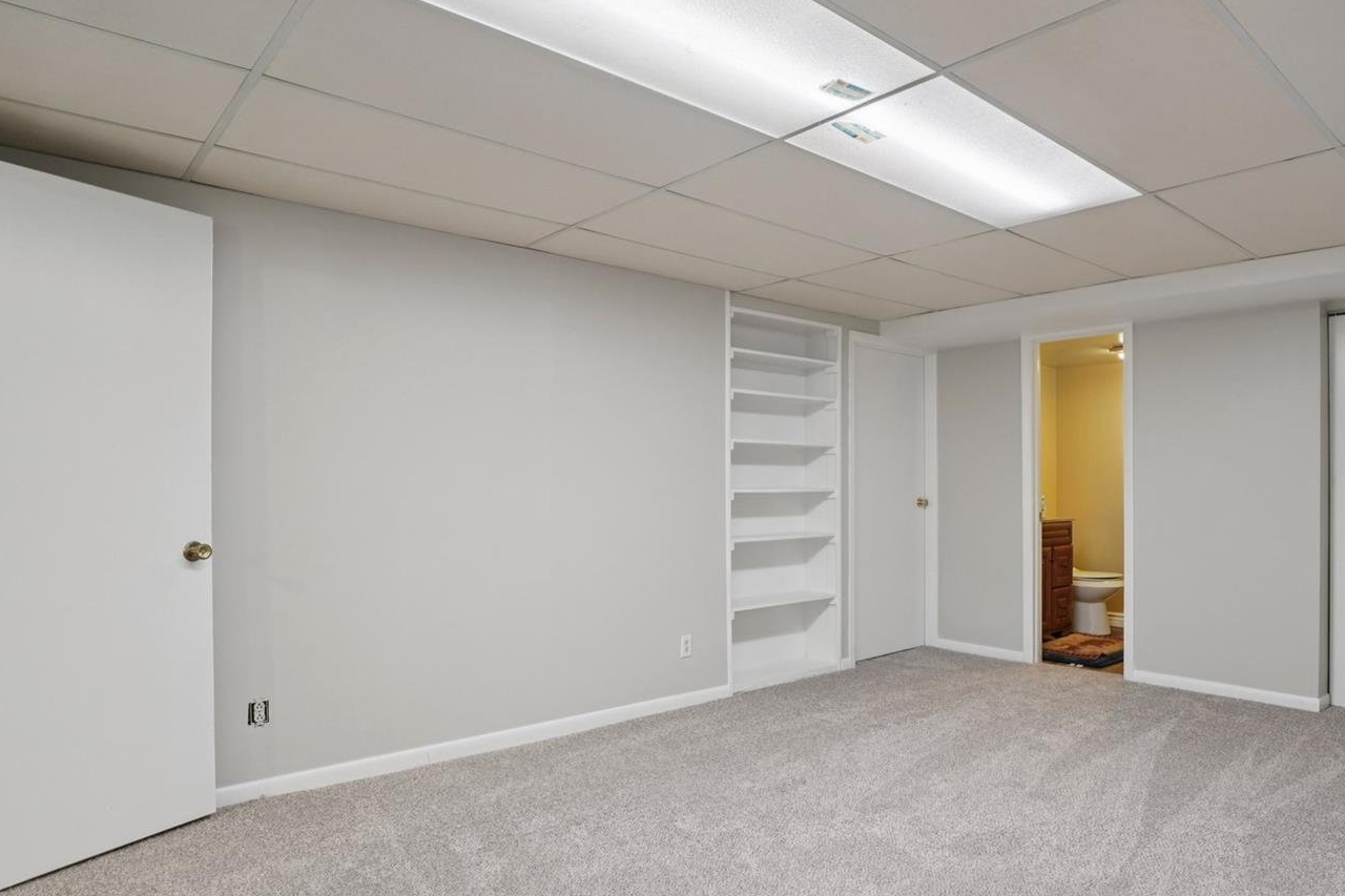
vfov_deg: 60.3
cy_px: 489
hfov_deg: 80.9
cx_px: 828
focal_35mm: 21
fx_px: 770
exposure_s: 1/8
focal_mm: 11
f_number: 8
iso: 800
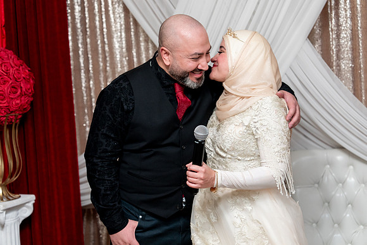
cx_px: 184
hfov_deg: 33.4
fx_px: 612
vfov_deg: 22.6
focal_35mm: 60
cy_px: 122
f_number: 2.8
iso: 1600
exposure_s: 1/160
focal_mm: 60
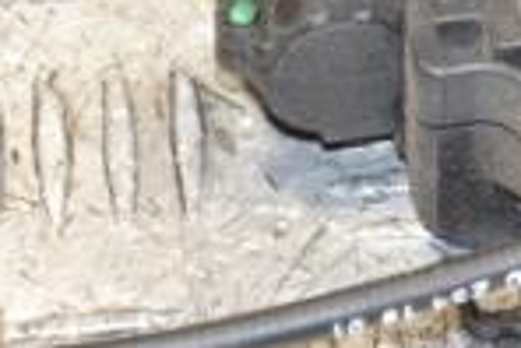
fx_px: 8098
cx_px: 799
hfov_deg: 3.7
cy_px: -116
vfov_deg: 2.5
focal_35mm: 559
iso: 800
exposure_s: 1/100
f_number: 5.6
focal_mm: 92
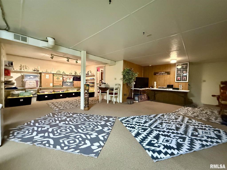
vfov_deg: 85.7
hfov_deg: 102.1
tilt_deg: -2.0
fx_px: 92
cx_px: 114
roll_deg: -0.3
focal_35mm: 14
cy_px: 85
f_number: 2.2
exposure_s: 1/60
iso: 1250
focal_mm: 2.22
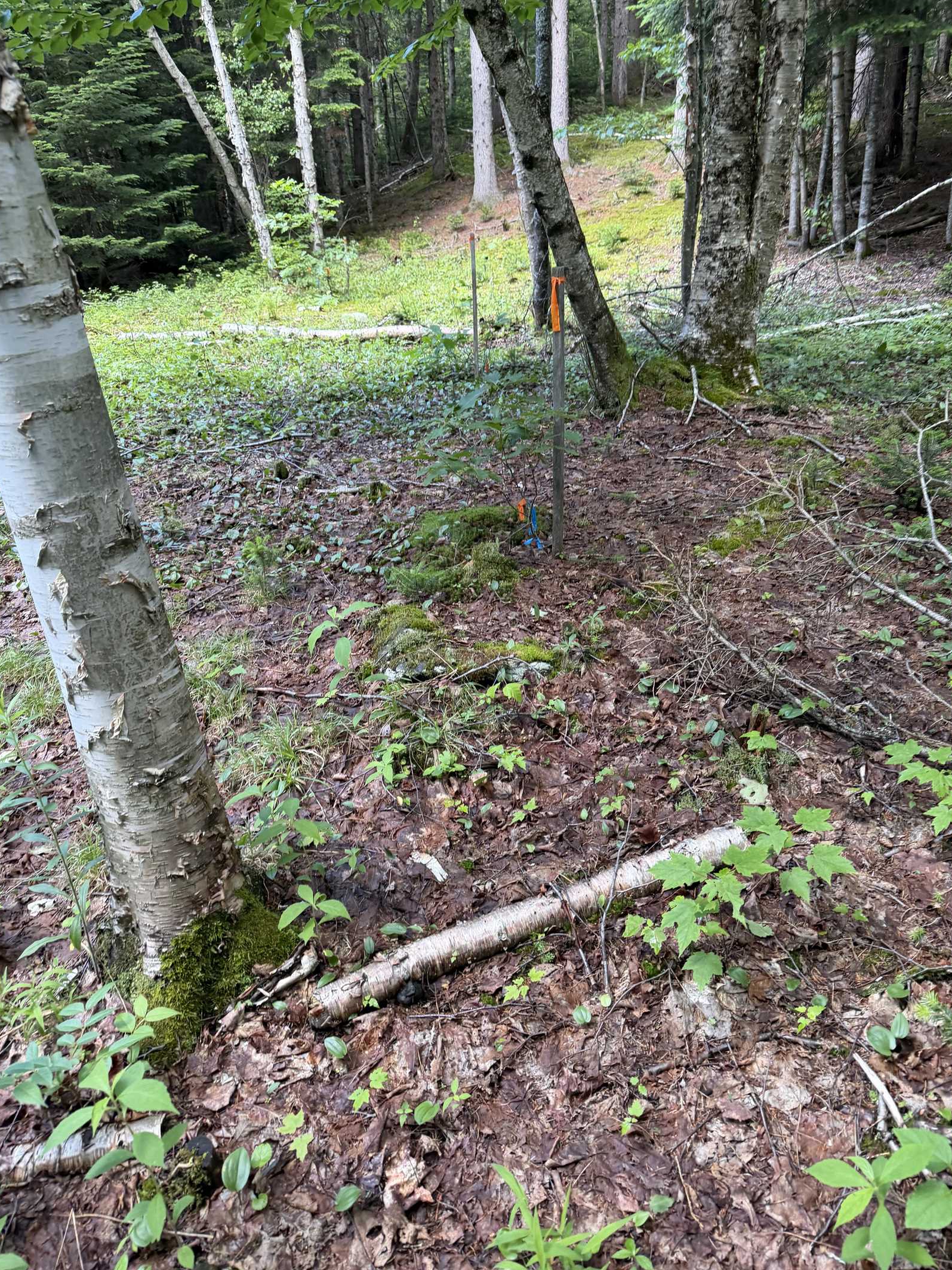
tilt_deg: -24.5
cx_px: 502
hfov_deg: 53.0
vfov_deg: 67.3
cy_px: 602
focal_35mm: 26
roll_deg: +2.3
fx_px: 953
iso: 200
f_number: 1.78
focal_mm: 6.76
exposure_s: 1/109
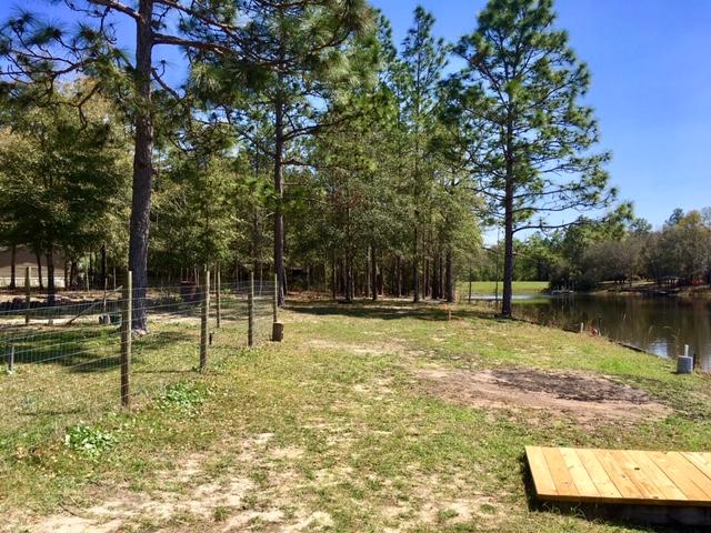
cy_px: 266
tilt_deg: -0.3
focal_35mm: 29
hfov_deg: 61.7
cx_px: 356
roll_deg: +0.9
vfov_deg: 48.2
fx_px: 596
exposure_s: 1/1399
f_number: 2.2
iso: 25
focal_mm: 4.15
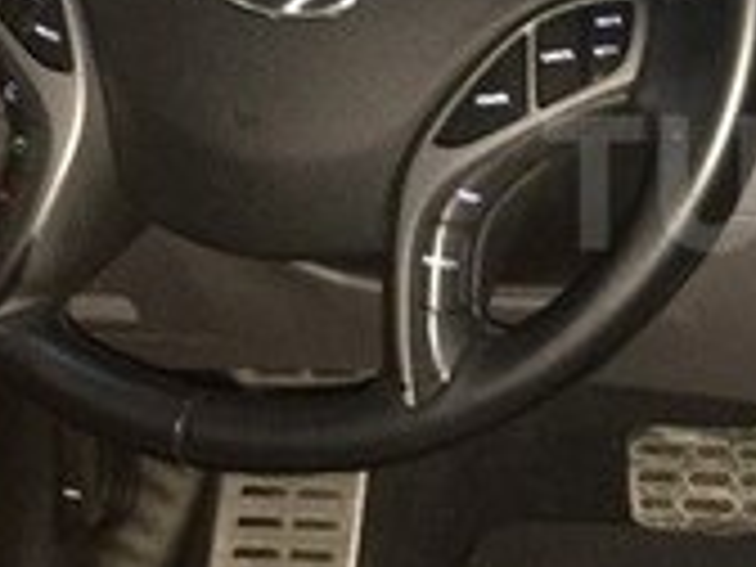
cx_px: 1004
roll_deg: +1.9
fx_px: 2490
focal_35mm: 114
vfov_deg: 13.0
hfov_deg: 16.3
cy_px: 182
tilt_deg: -19.9
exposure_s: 1/17
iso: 320
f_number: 2.2
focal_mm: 4.15
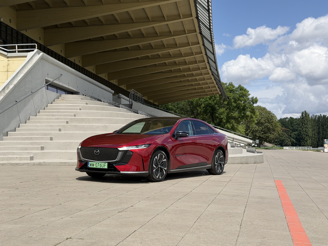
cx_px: 164
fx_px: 455
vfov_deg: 30.3
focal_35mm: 48
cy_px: 123
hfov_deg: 39.7
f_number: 1.78
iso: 100
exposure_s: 1/7143
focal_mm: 6.76
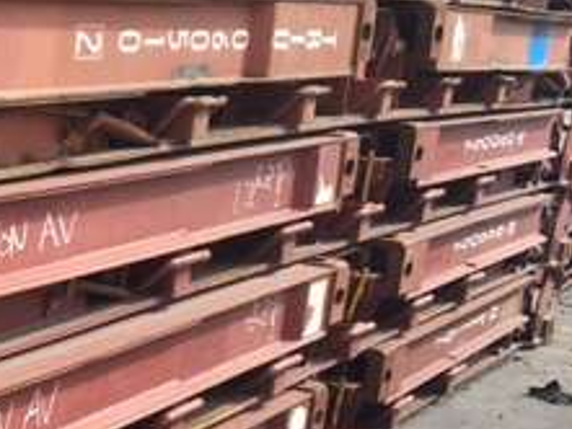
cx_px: -223
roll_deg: -1.5
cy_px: 408
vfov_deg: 17.3
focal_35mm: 84
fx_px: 1389
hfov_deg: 20.7
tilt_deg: -16.8
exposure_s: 1/818
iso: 25
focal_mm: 4.15
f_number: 2.2
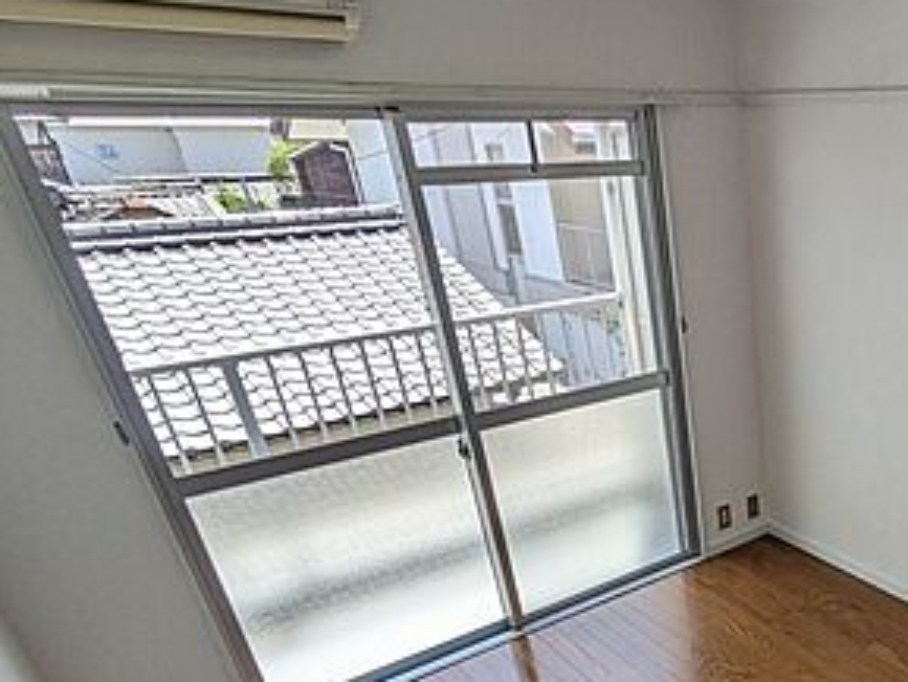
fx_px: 813
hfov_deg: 50.3
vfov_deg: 43.1
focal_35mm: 31
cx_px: 851
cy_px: 559
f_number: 2.2
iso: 49
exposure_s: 1/415
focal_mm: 1.83
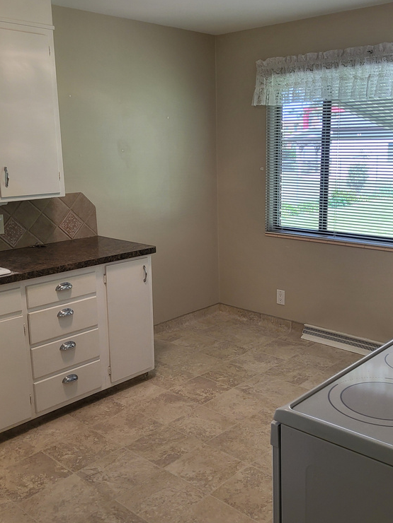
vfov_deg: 51.3
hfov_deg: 39.7
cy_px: 269
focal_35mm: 36
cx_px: 203
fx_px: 545
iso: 160
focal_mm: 5.4
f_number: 1.8
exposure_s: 1/120
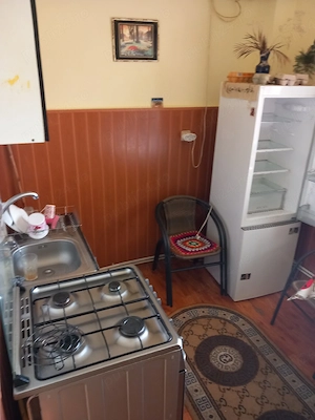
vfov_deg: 65.3
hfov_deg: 51.4
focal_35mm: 27
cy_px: 210
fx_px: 328
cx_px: 158
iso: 250
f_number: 1.8
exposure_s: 1/50
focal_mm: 4
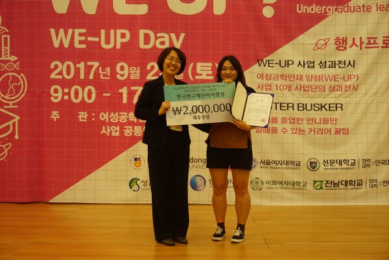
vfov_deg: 31.9
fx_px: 454
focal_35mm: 42
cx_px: 194
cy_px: 130
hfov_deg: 46.4
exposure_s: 1/60
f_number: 4.5
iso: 1000
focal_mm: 28
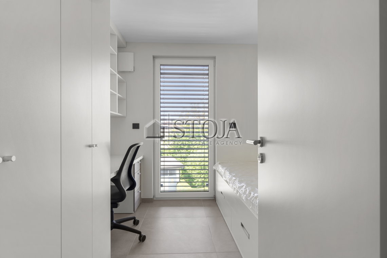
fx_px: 193
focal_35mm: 18
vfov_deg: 67.4
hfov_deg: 90.0
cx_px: 194
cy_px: 129
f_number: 8
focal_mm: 12
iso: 100
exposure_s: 1/5
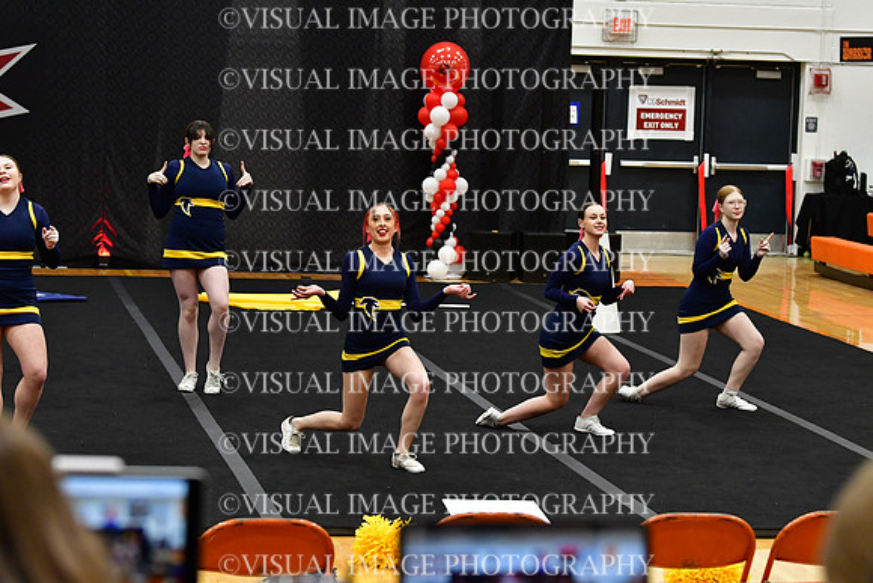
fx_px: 2547
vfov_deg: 13.0
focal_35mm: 105
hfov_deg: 19.5
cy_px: 292
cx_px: 436
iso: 4000
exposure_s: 1/500
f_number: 4
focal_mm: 70
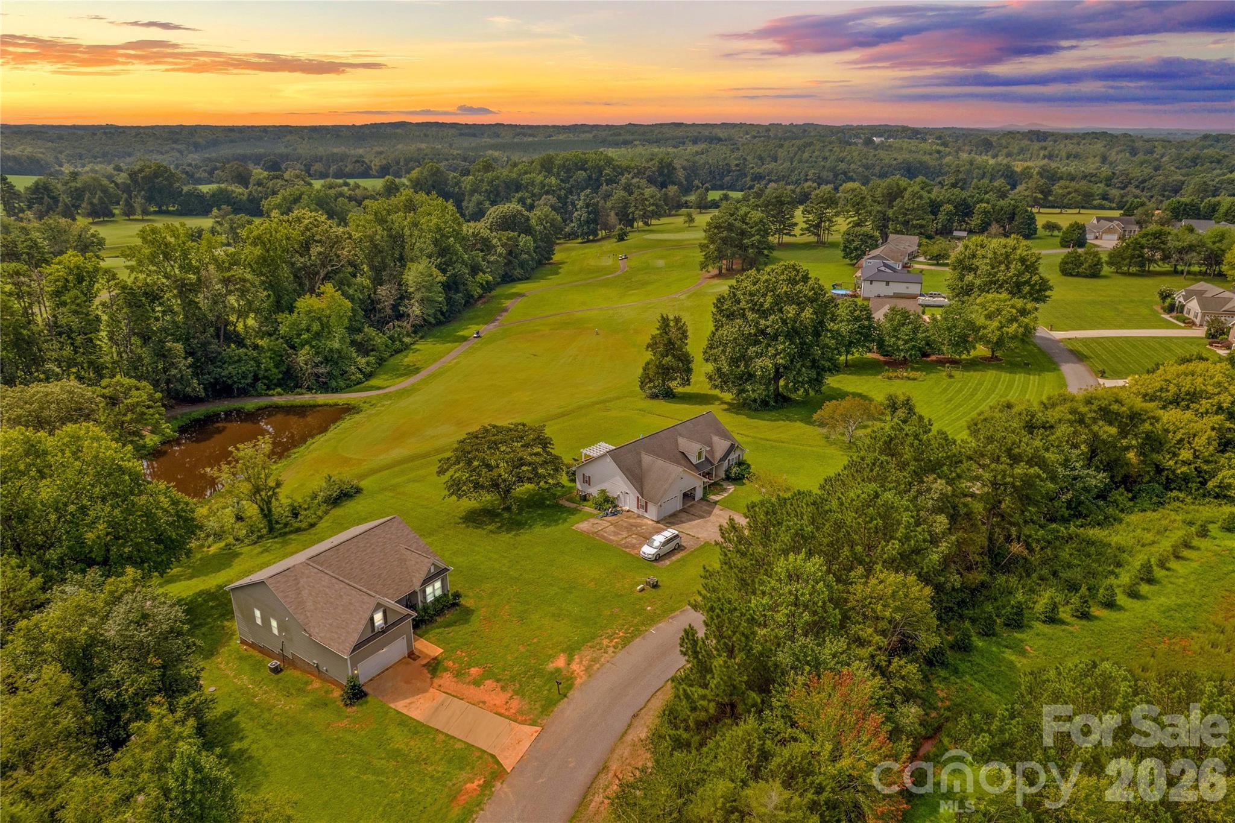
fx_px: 755
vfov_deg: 57.2
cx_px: 618
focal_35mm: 22
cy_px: 412
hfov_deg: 78.6
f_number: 2.8
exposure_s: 1/1000
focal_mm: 8.38
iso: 100
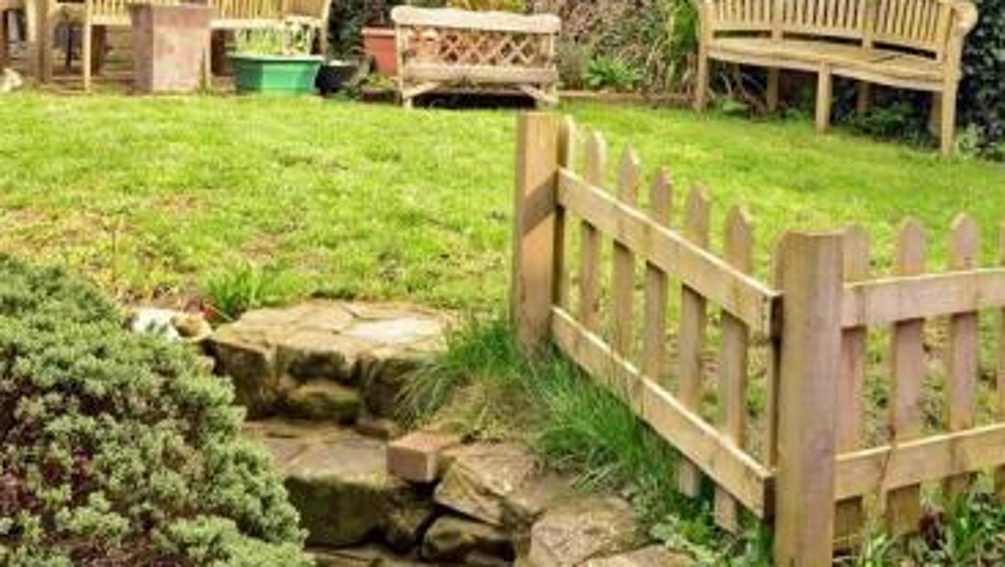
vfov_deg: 20.9
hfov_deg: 36.7
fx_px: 1493
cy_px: 36
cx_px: 701
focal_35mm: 56
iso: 640
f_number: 13
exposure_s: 1/60
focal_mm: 20
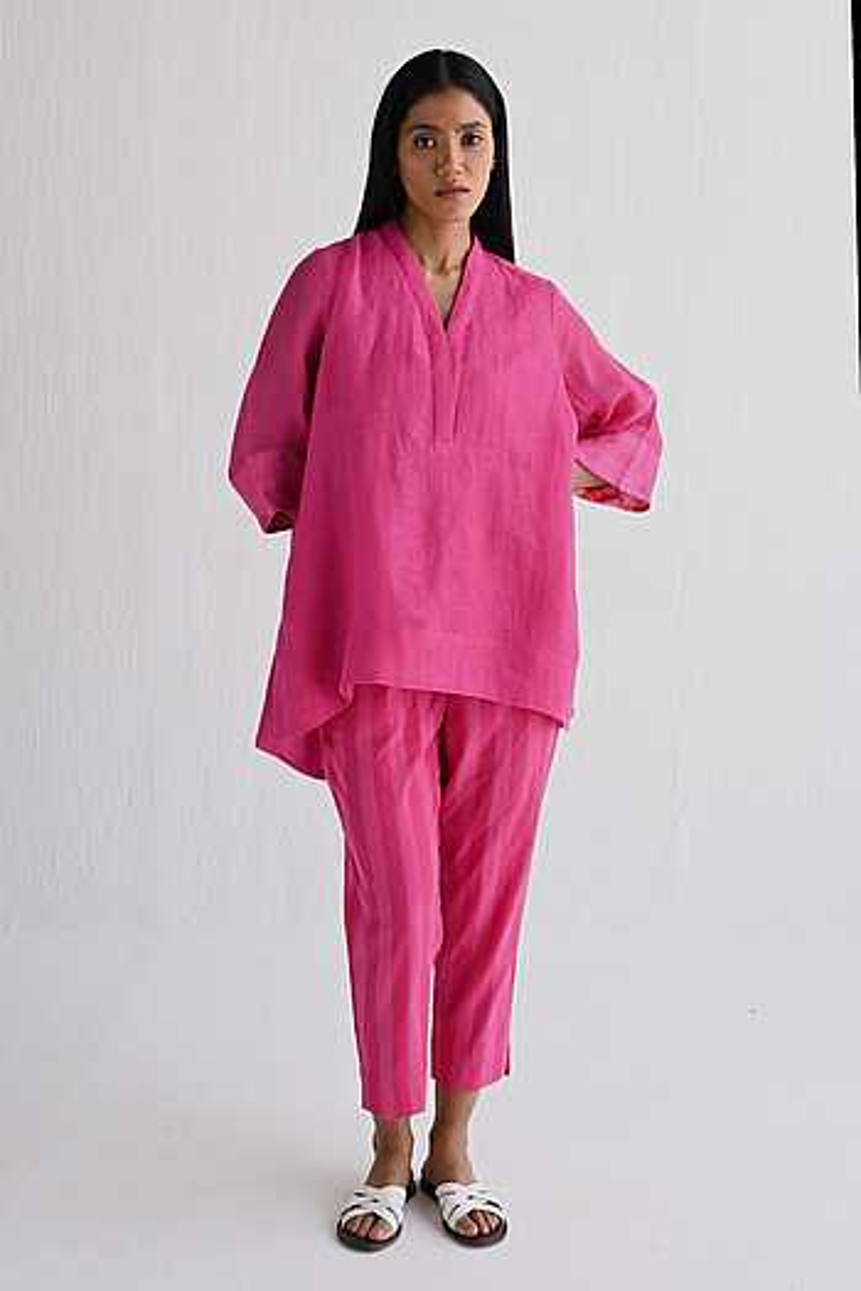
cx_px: 430
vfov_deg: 46.4
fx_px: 1507
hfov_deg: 31.9
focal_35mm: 42
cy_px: 646
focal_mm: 28.5
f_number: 5
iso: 1000
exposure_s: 1/200
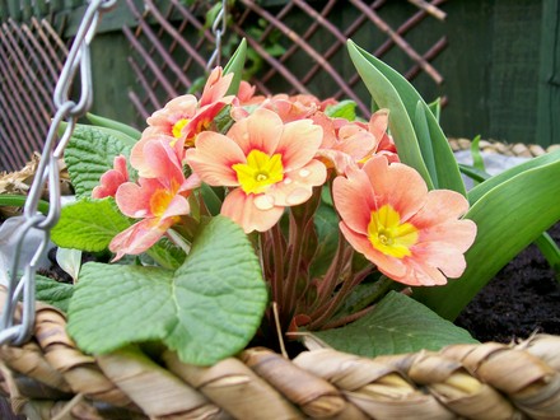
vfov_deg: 39.7
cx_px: 280
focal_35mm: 36
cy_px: 210
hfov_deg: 51.4
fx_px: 582
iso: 80
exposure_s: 1/250
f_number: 2.7
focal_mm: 6
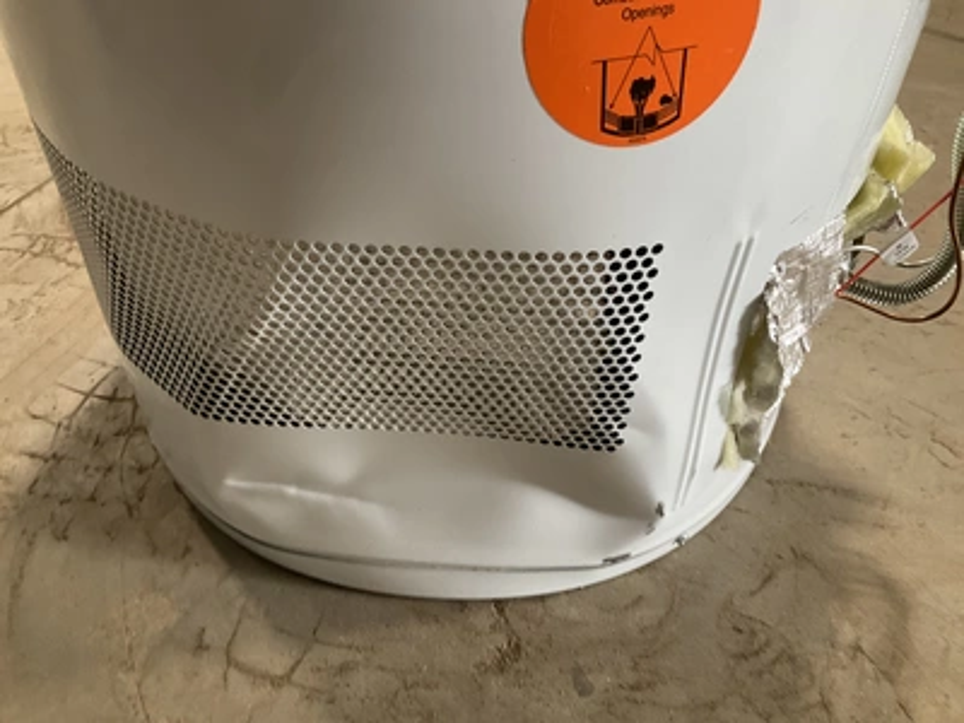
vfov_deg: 48.2
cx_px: 482
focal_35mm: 29
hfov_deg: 61.7
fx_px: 808
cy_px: 362
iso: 125
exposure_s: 1/60
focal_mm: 3
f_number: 1.8
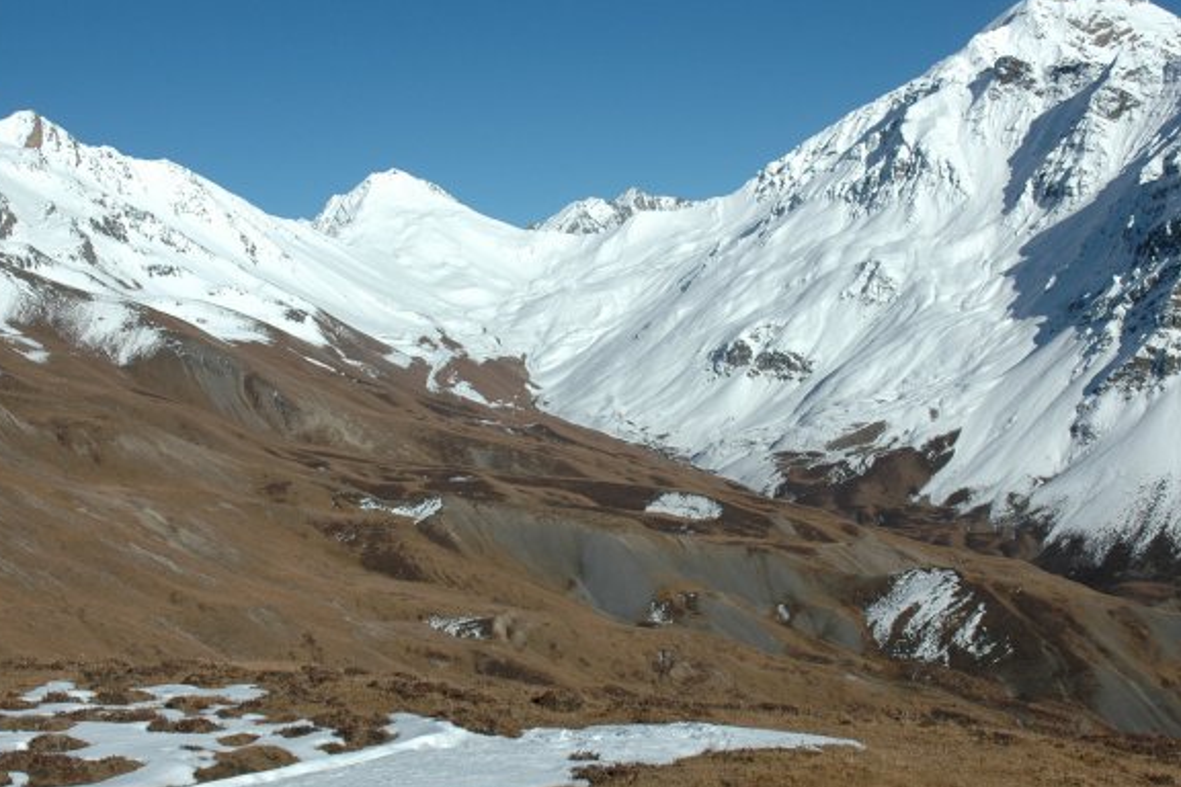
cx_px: 543
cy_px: 443
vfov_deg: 29.8
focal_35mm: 45
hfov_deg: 43.6
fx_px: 1476
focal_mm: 24
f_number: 10
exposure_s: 1/640
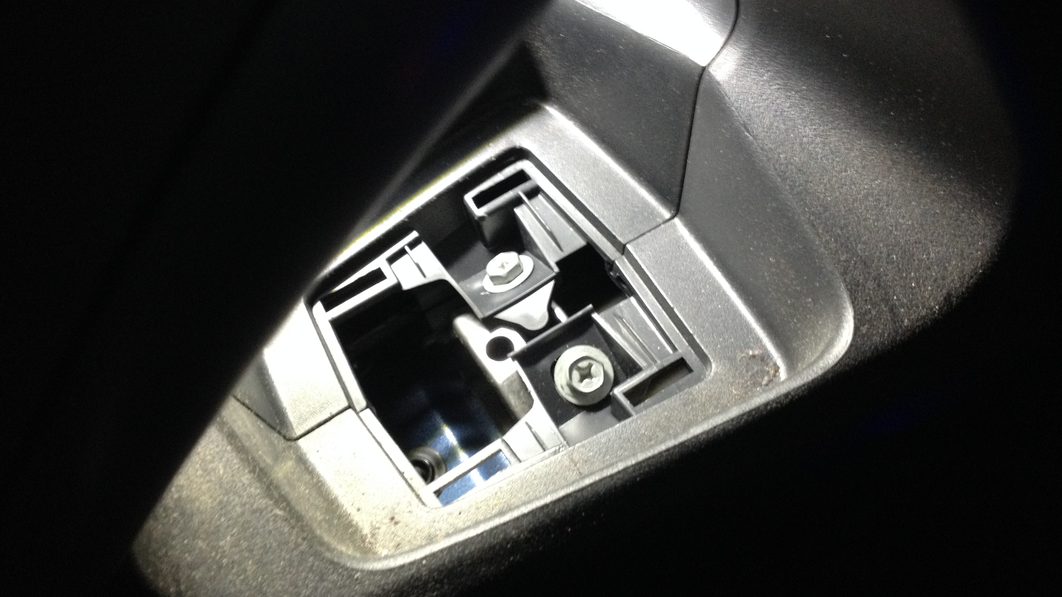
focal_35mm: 39
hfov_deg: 51.6
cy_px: 279
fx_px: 1098
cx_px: 527
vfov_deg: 30.4
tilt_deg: -54.6
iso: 200
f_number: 2.4
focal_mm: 4.28
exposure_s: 1/20
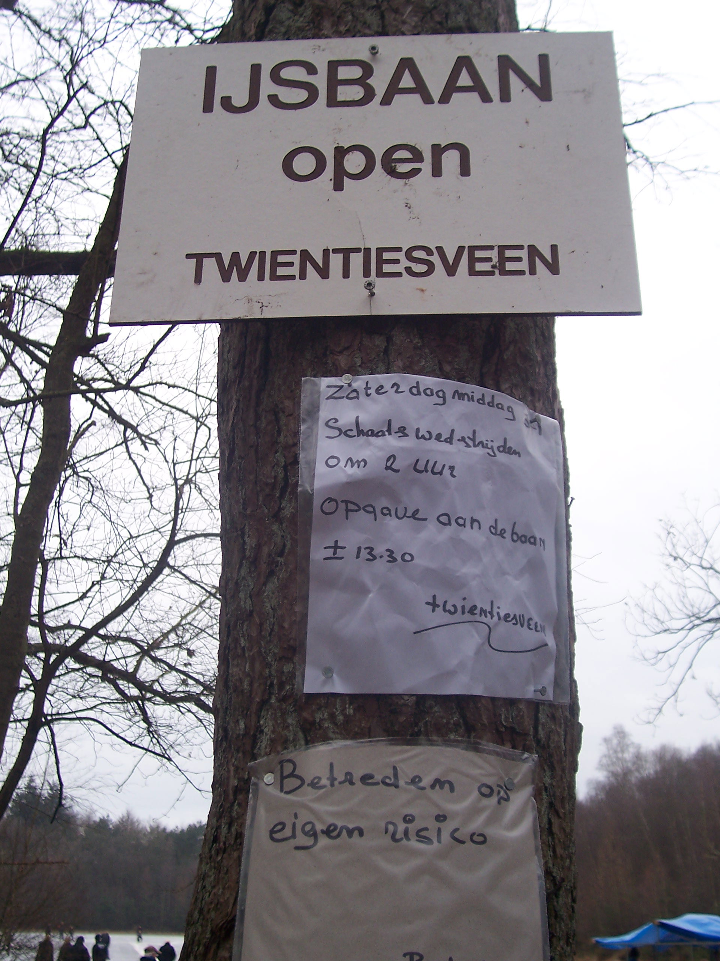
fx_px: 1165
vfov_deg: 44.8
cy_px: 480
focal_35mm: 42
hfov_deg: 34.3
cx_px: 360
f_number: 3
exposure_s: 1/125
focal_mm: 7
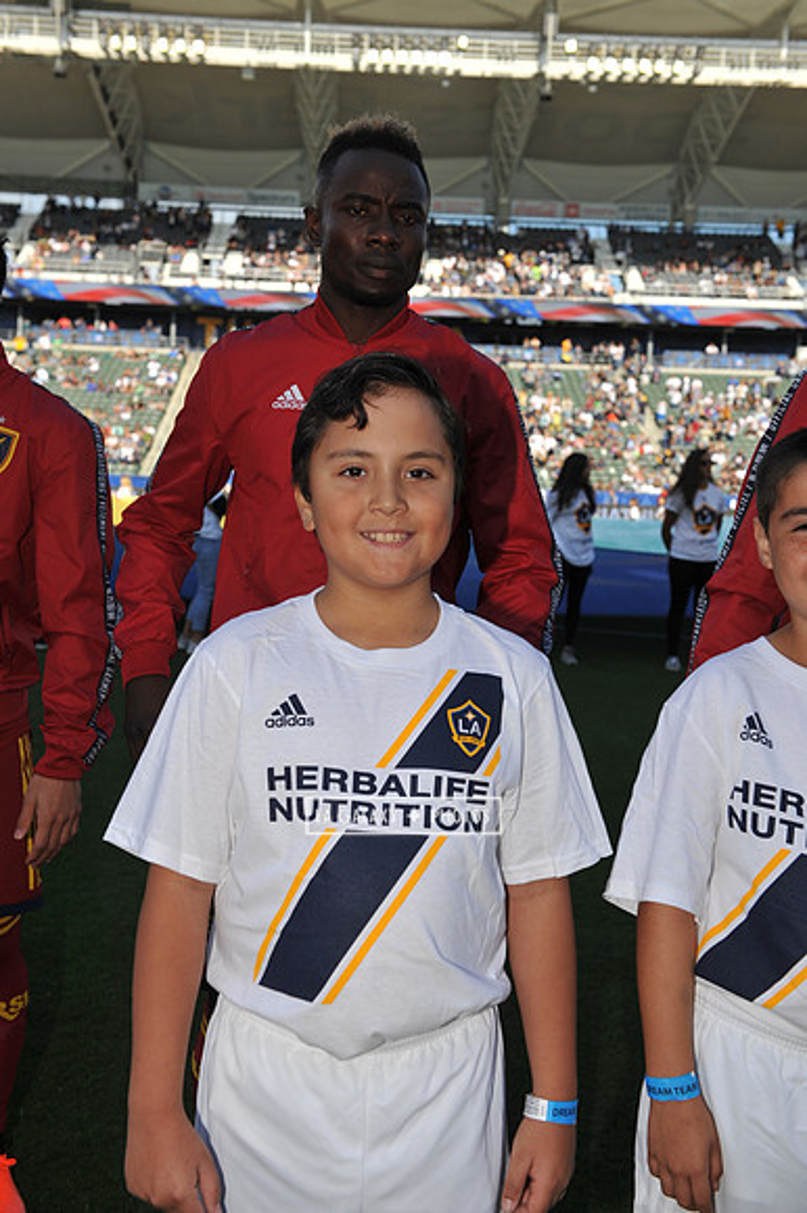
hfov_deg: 30.5
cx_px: 404
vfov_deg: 44.5
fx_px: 1481
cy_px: 606
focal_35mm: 44
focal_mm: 44
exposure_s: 1/800
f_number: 6.3
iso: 250
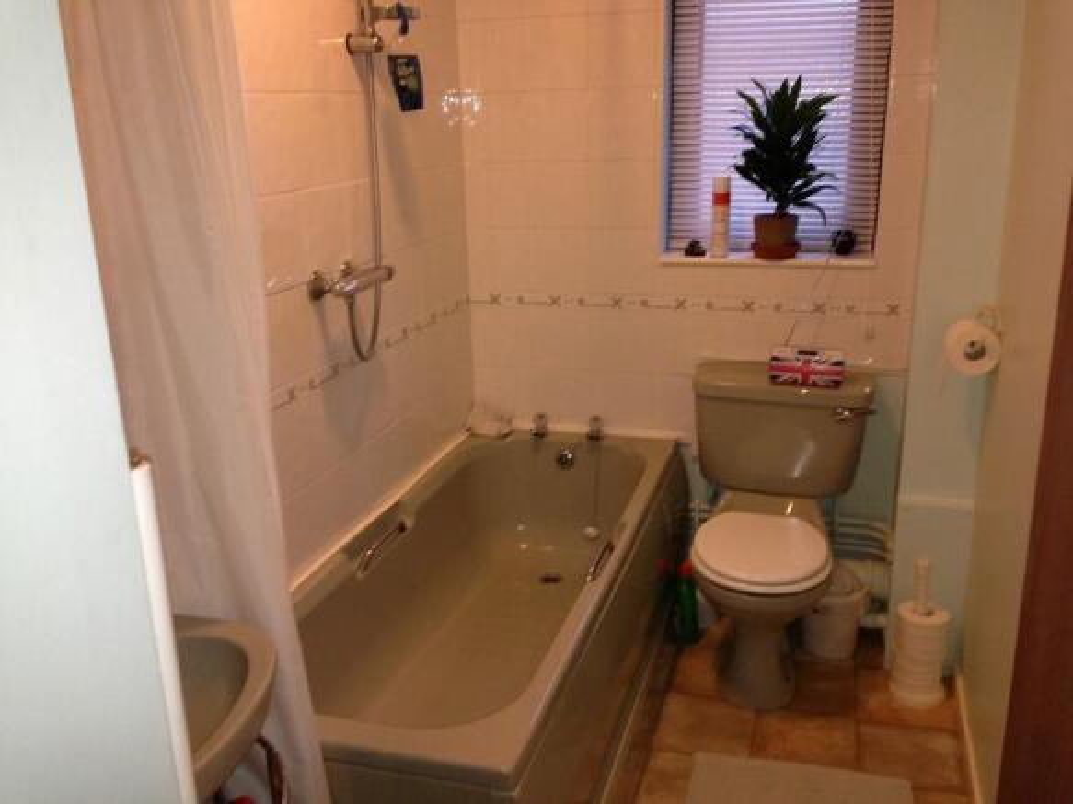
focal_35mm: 33
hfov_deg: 55.4
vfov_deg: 42.9
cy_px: 402
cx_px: 536
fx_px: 1023
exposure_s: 1/20
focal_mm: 4.13
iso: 160
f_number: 2.4
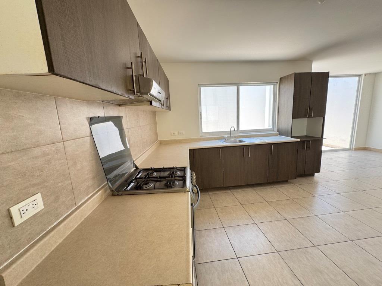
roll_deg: +3.3
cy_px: 143
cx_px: 191
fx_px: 154
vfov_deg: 85.7
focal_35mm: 14
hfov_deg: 102.1
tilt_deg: -8.7
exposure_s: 1/99
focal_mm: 2.22
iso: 64
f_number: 2.2
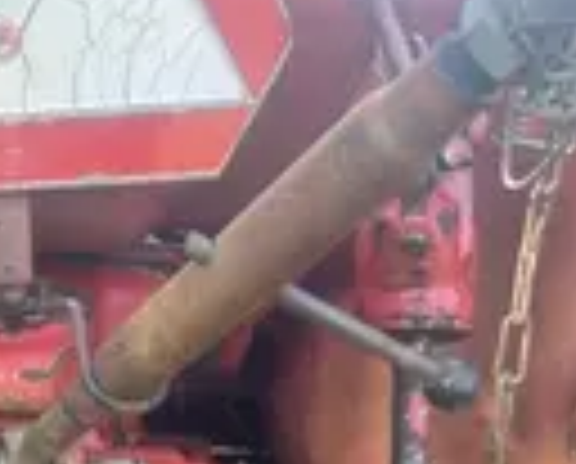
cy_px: 496
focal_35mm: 73
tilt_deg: -22.6
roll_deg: +0.0
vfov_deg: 20.2
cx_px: -32
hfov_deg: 24.5
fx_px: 1247
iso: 80
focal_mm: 6.86
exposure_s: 1/121
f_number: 1.78
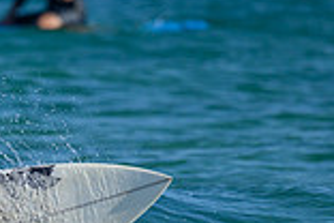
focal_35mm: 2977
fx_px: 27618
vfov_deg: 0.5
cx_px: -135
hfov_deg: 0.7
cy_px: 280
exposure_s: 1/2000
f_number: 6.3
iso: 280
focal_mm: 800
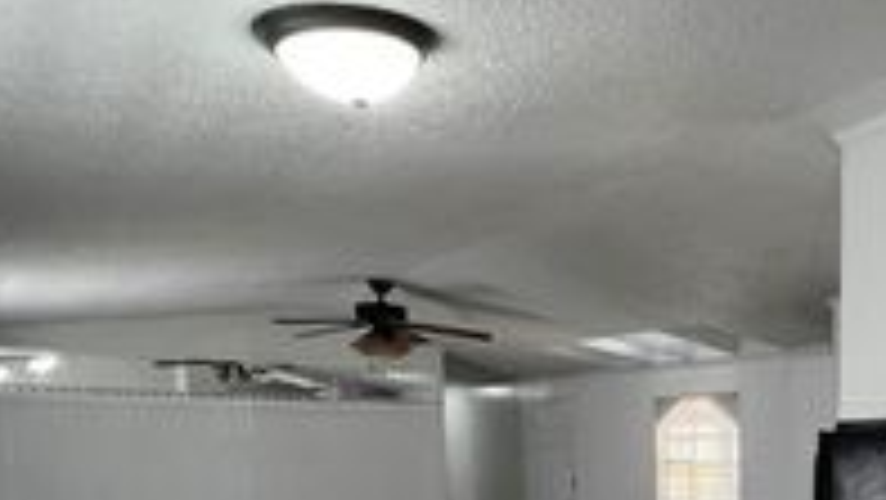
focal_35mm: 36
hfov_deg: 46.3
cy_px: 516
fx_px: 846
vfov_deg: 30.3
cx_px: 886
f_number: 1.8
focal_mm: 1.57
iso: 160
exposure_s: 1/120
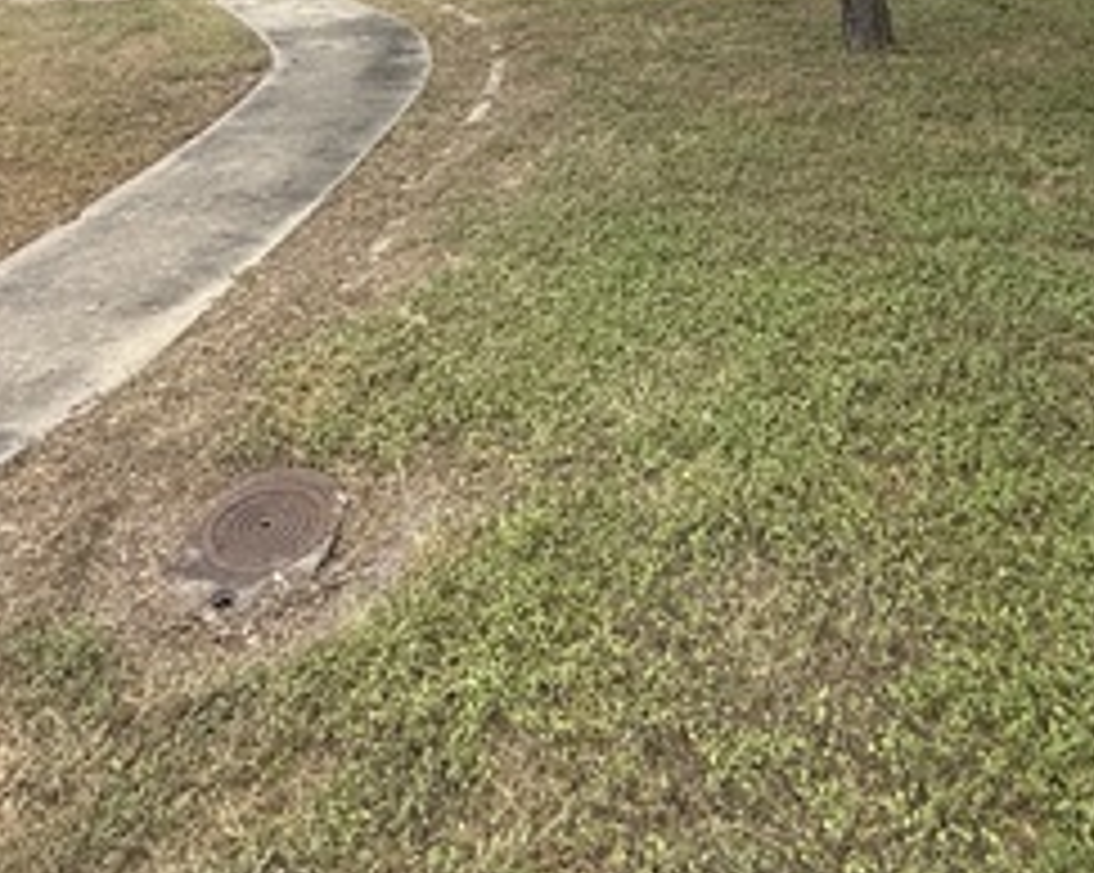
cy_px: -198
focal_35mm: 36
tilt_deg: +0.0
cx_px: 644
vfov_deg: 33.0
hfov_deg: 50.1
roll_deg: +3.1
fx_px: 1165
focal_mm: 2.22
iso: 64
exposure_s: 1/1017
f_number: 2.2
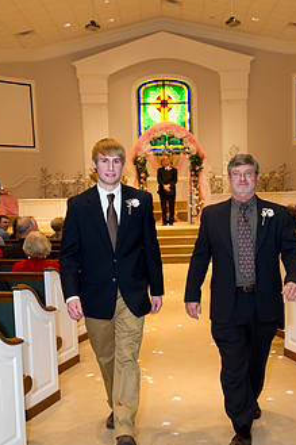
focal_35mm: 52
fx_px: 642
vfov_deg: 37.9
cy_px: 283
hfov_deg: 25.9
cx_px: 171
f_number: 4.5
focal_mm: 38
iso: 1600
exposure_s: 1/125
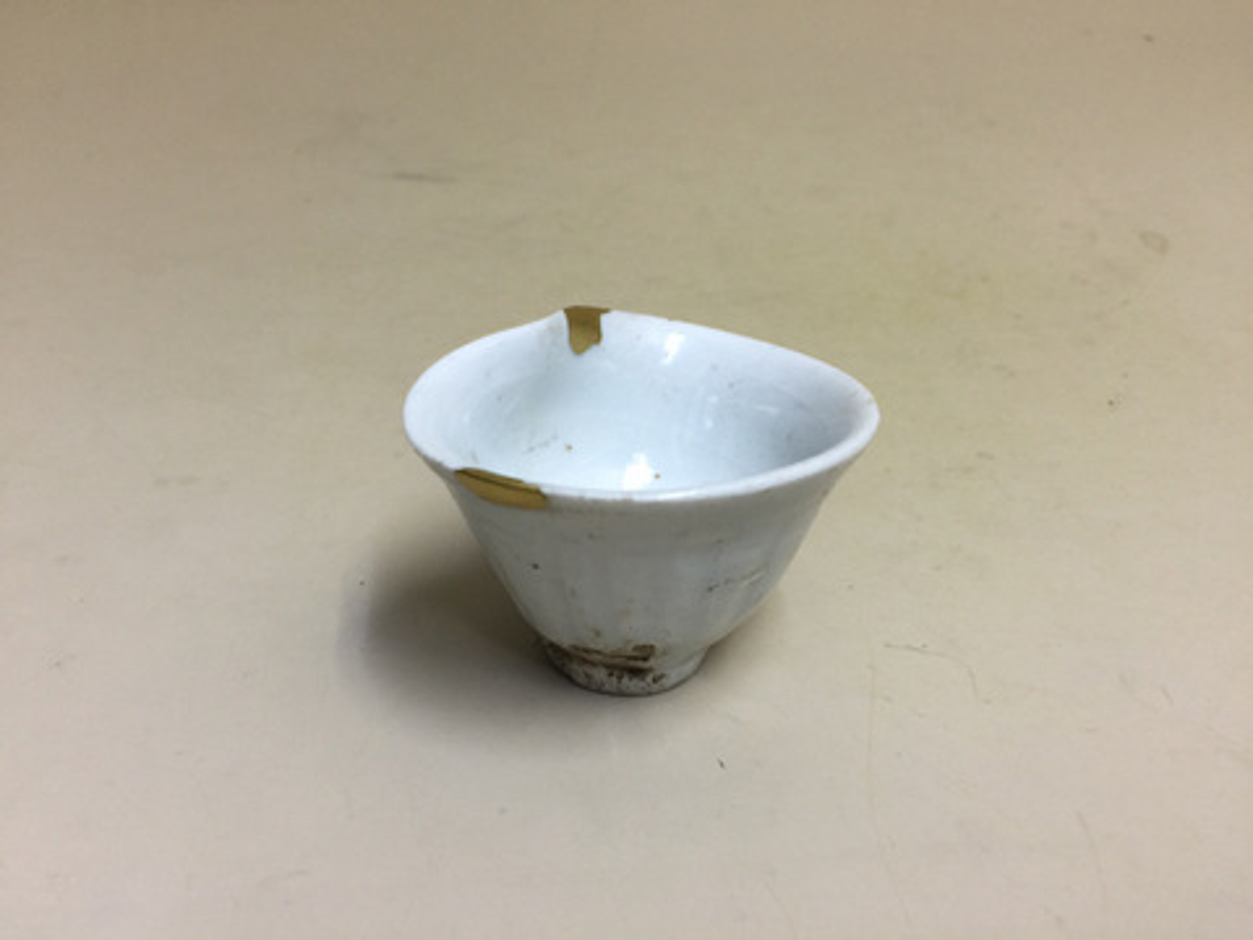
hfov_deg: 61.7
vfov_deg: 48.2
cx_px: 626
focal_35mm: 29
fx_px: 1050
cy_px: 470
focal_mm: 4.15
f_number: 2.2
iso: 50
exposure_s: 1/33
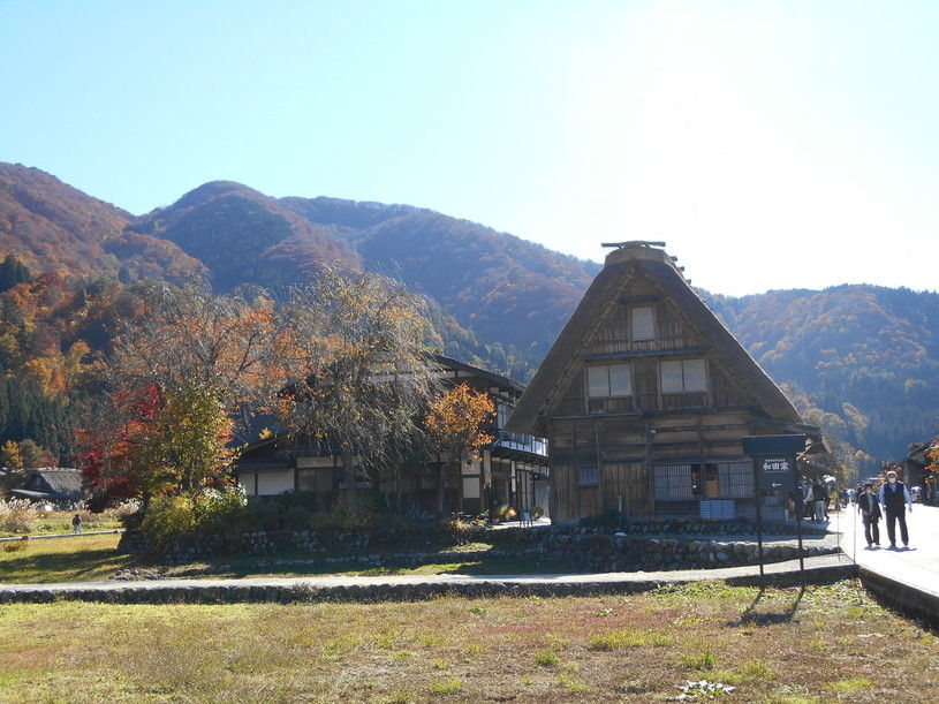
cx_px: 470
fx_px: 1112
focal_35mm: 41
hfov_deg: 45.8
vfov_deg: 35.1
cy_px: 352
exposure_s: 1/320
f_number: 3.9
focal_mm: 7.2
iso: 80
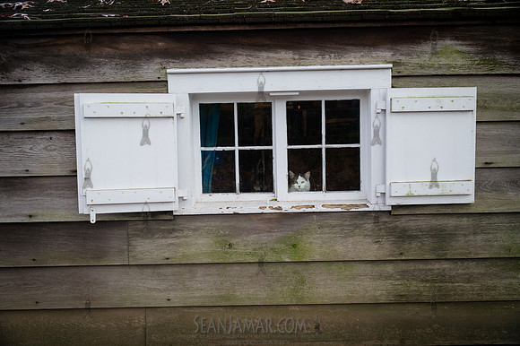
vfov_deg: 37.8
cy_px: 173
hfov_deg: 54.5
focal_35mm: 35
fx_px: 505
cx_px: 260
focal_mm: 35
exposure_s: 1/250
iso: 1000
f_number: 4.5
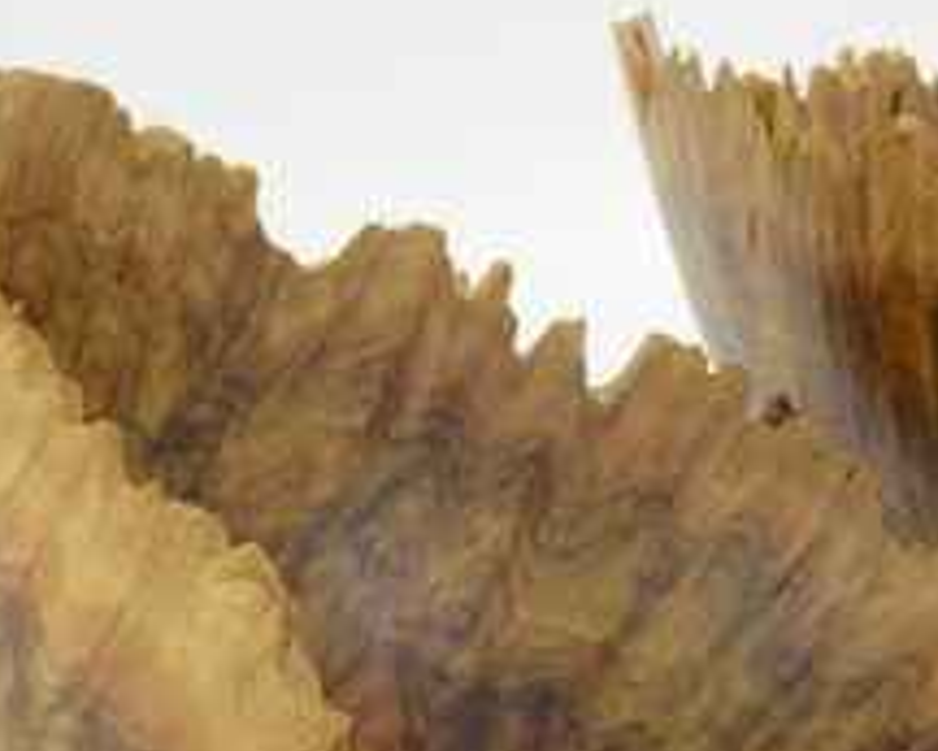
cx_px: 604
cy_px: 664
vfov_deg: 11.5
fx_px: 3694
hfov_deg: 14.5
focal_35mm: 133
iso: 125
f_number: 20
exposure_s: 1/2.5
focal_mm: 32
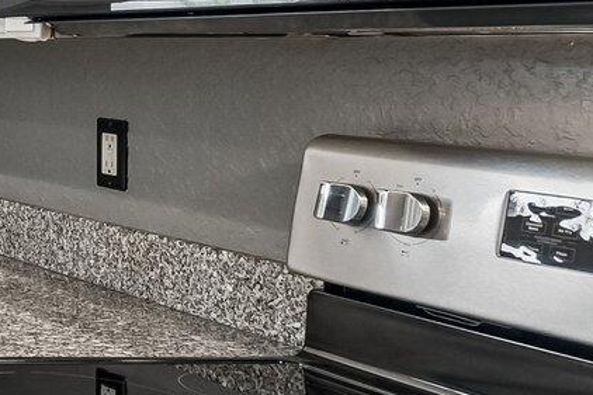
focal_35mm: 68
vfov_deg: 19.8
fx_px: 1120
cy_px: 74
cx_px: -659
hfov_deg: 17.7
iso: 2500
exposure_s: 1/80
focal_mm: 14
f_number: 8
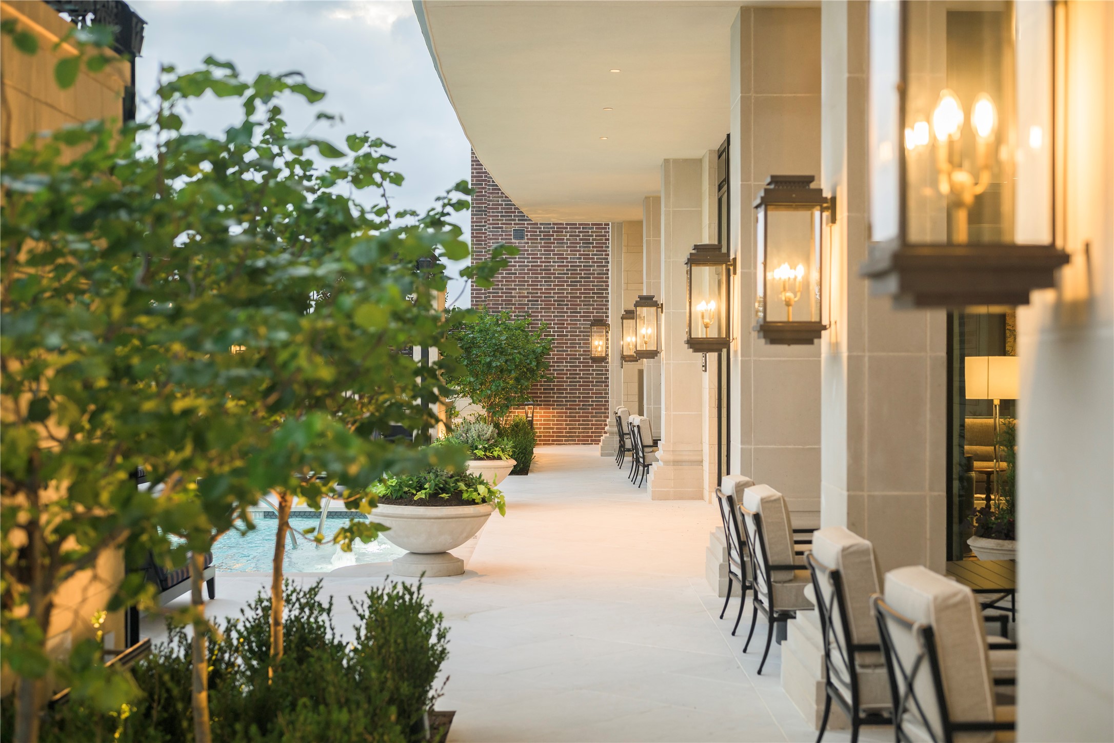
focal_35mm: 50
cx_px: 557
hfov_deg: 39.6
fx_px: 1547
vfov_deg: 27.0
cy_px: 372
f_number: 2.8
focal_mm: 50
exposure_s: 1/60
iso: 250
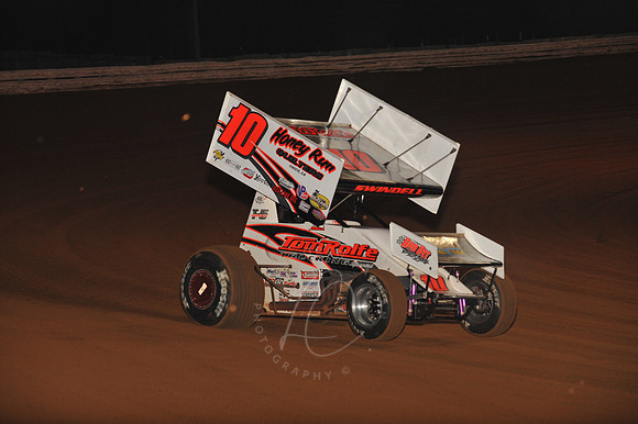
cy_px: 212
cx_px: 319
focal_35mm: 155
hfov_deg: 13.3
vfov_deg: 8.8
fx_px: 2745
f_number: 7.1
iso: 1250
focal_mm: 155
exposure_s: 1/320
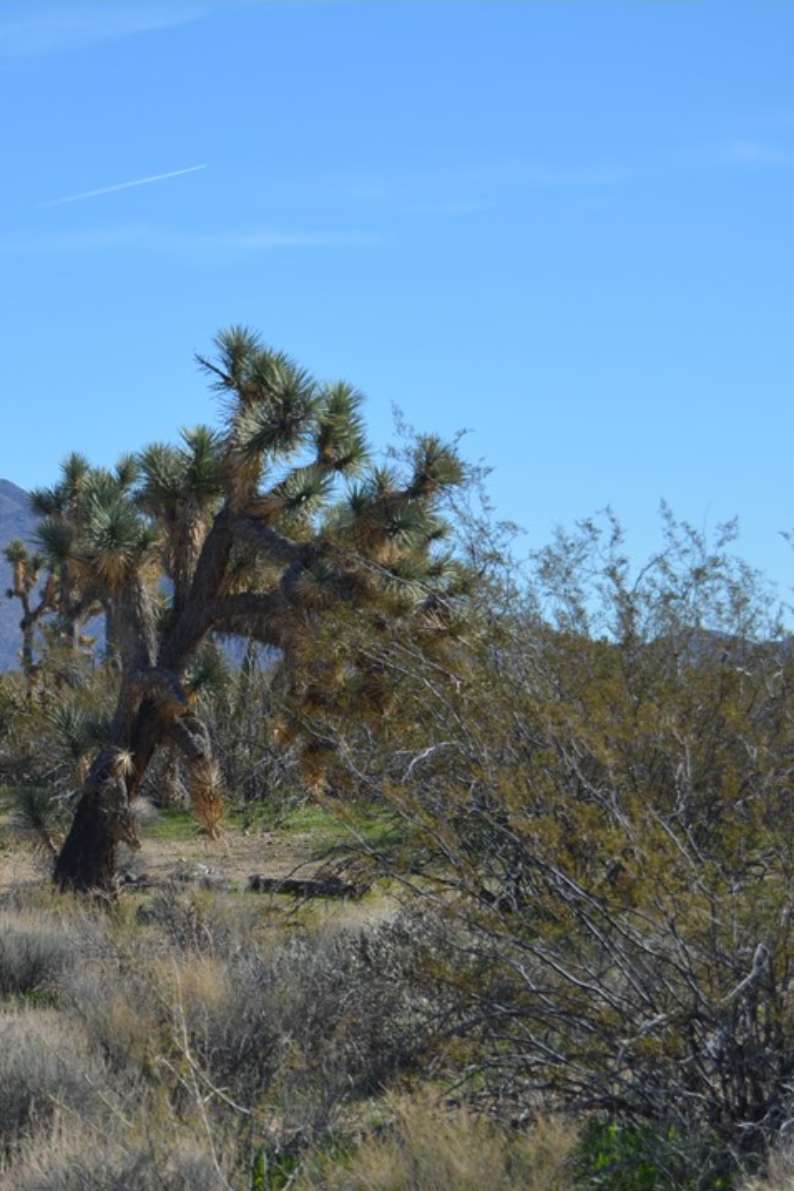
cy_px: 598
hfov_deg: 10.9
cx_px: 91
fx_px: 4127
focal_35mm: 125
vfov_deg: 16.4
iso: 400
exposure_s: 1/1600
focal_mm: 55
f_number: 6.3
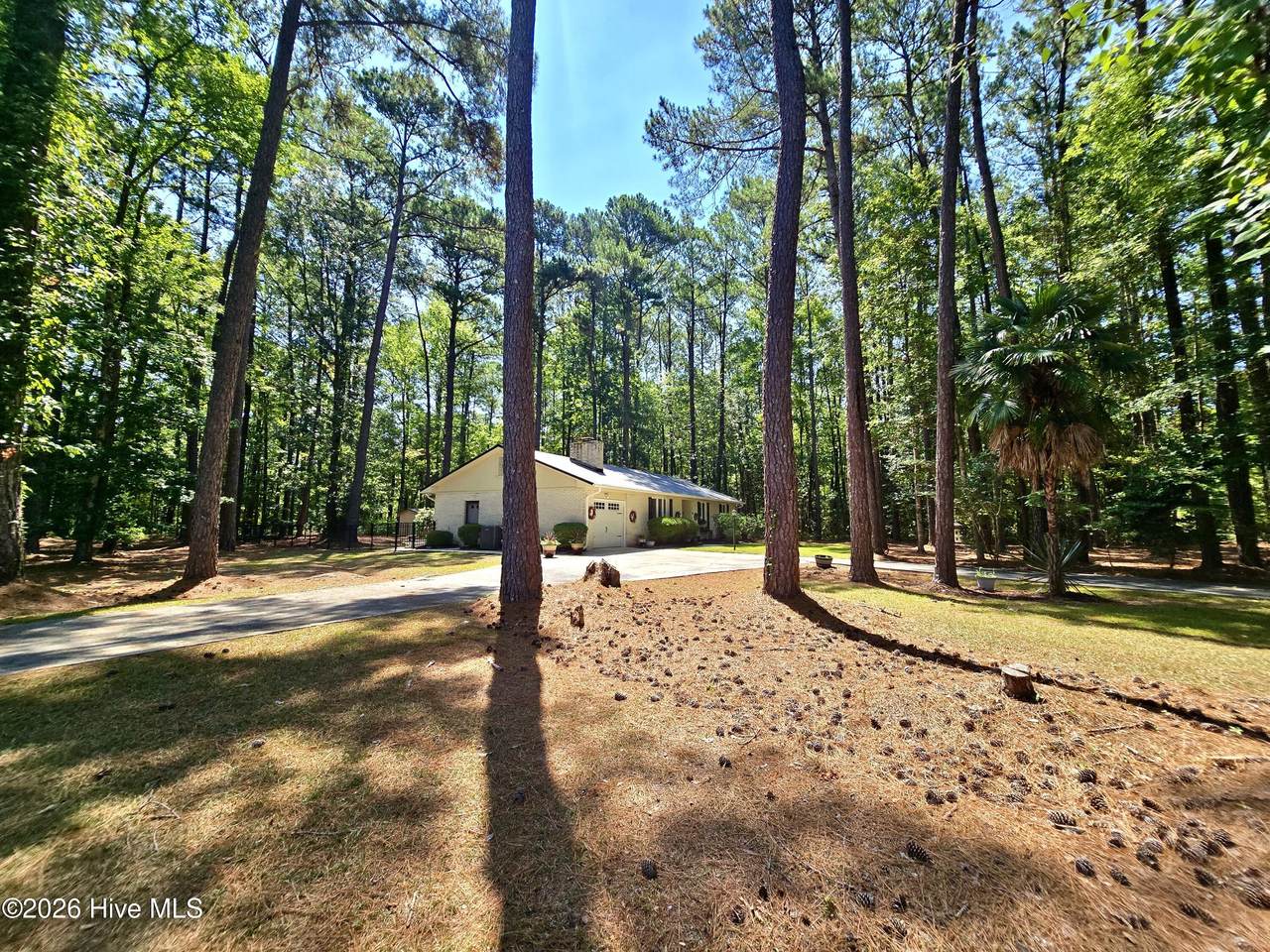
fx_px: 477
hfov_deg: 106.2
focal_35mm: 13
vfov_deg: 89.9
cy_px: 476
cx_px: 635
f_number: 2.2
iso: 50
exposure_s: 1/1123
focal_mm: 2.2
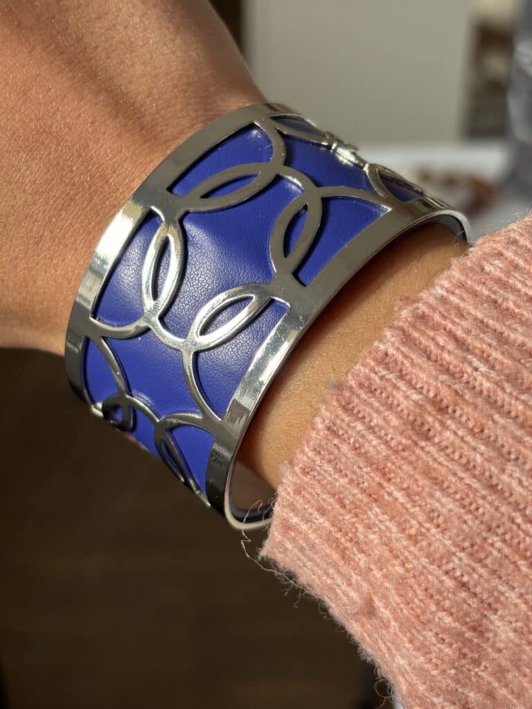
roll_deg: -0.7
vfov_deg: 36.8
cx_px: 266
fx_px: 1066
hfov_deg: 28.0
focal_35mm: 52
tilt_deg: -35.1
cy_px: 354
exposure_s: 1/212
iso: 32
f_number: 1.6
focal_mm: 5.96
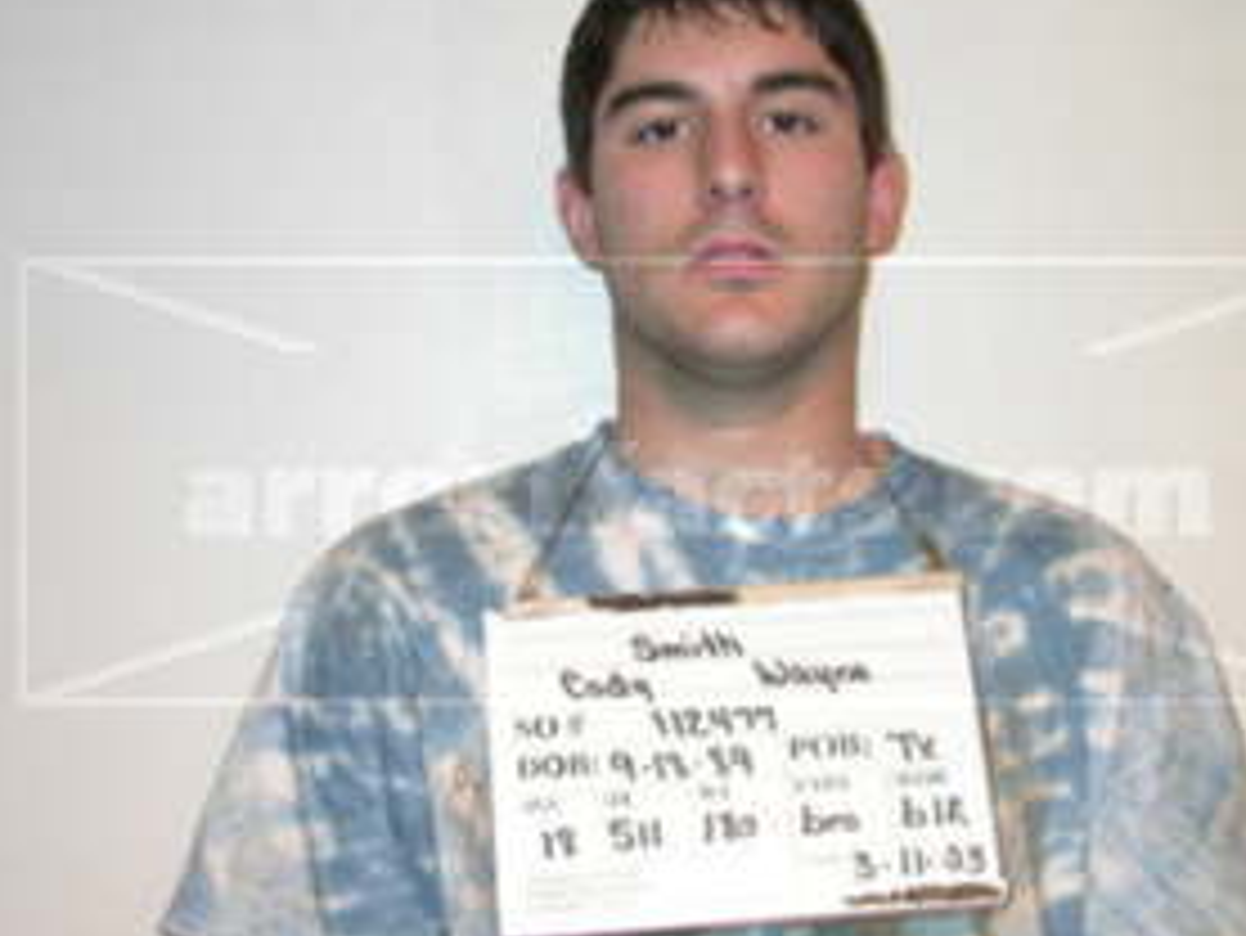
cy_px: 484
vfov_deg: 20.7
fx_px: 2557
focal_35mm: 71
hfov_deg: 27.4
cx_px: 695
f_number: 3
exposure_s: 1/60.3
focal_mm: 11.8
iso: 100
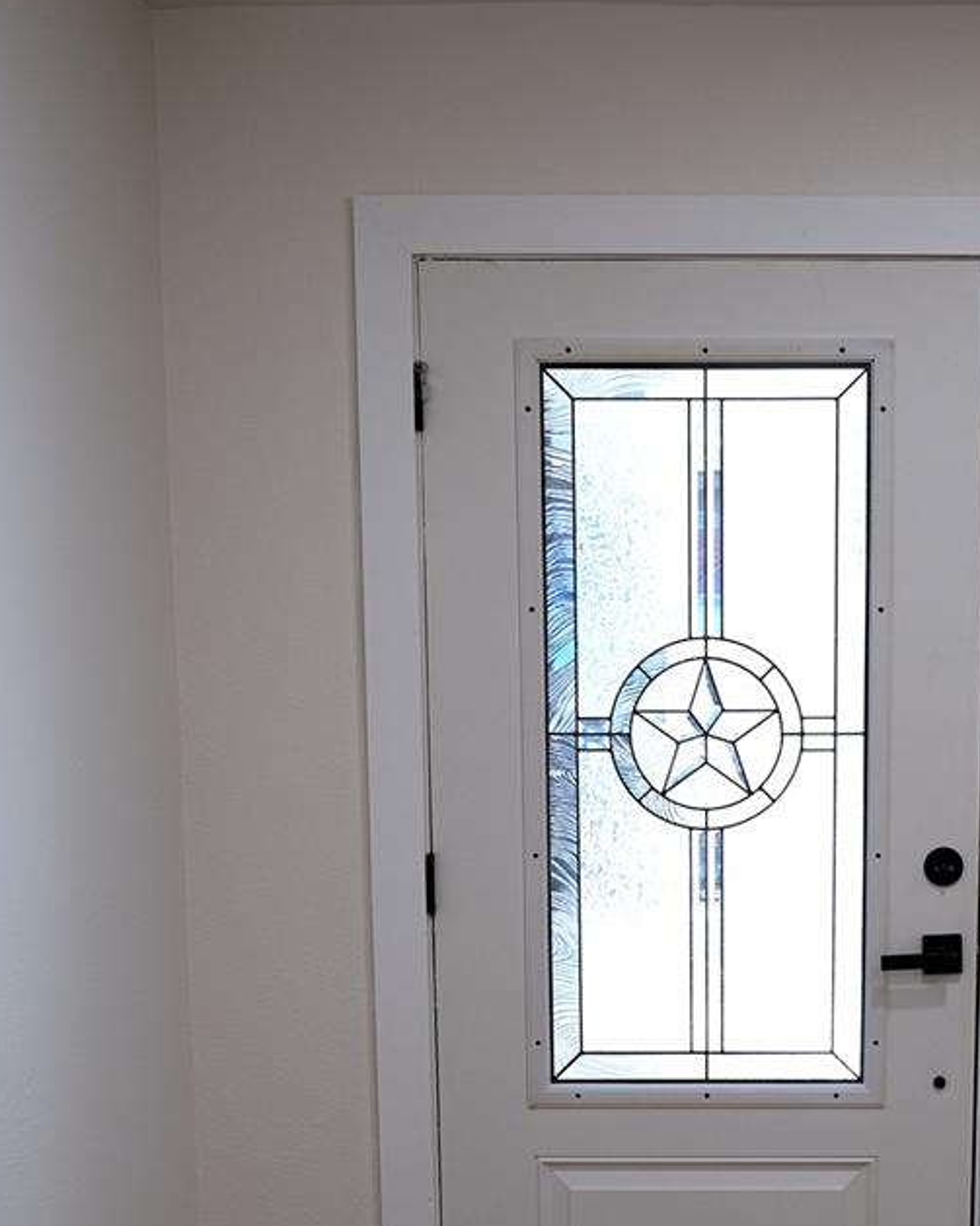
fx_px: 1995
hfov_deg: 27.3
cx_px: 725
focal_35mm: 55
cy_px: 850
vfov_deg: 33.7
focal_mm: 16
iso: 160
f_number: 2.8
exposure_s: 1/60
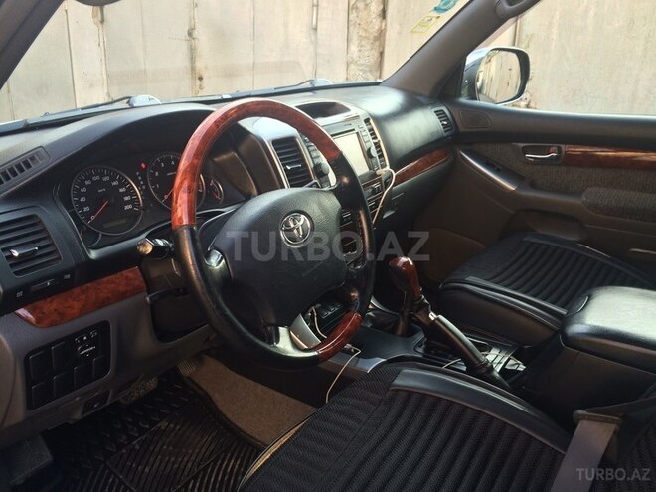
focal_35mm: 29
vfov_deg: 48.2
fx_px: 550
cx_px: 328
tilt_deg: -18.7
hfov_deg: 61.7
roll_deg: -3.7
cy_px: 246
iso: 32
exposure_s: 1/50
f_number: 2.2
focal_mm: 4.15
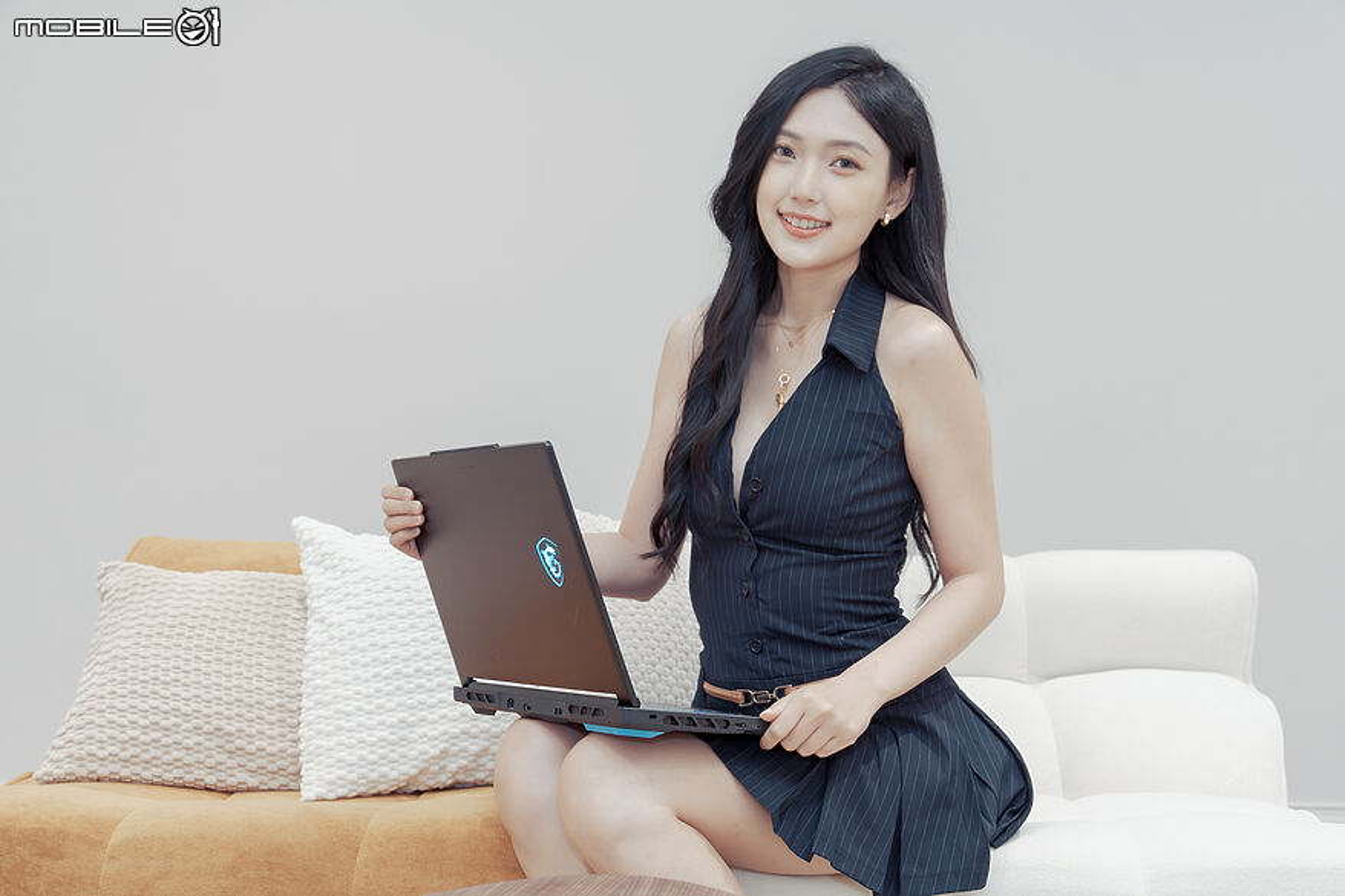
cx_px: 672
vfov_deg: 28.1
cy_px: 448
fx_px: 1793
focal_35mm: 48
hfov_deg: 41.1
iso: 1600
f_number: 5.6
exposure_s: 1/60
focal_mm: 48
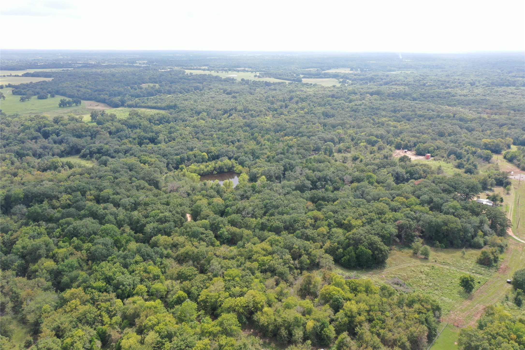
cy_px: 175
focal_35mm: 28
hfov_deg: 65.5
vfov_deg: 46.4
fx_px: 408
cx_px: 262
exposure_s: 1/240
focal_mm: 10.26
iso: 100
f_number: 5
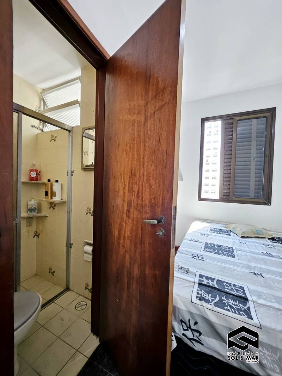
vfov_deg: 106.2
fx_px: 141
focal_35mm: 13
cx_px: 141
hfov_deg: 89.9
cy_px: 188
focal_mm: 1.7
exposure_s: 1/60
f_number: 2.2
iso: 125
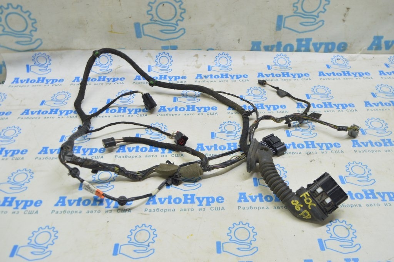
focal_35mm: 33
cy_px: 131
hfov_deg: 57.3
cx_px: 197
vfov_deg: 39.9
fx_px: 361
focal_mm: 22
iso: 400
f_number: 5.6
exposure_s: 1/20
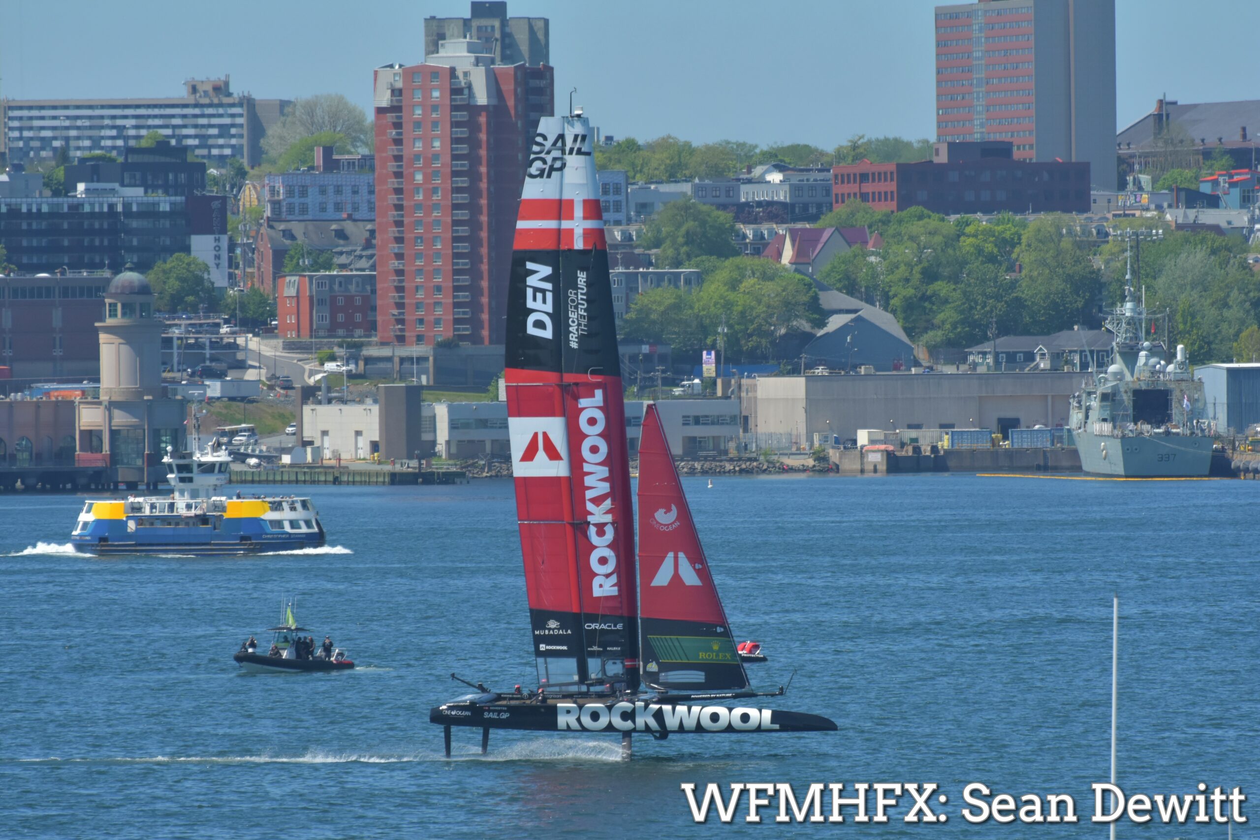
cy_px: 420
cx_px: 630
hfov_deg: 5.7
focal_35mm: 360
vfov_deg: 3.8
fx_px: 12600
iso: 500
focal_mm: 240
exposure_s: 1/2500
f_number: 6.3
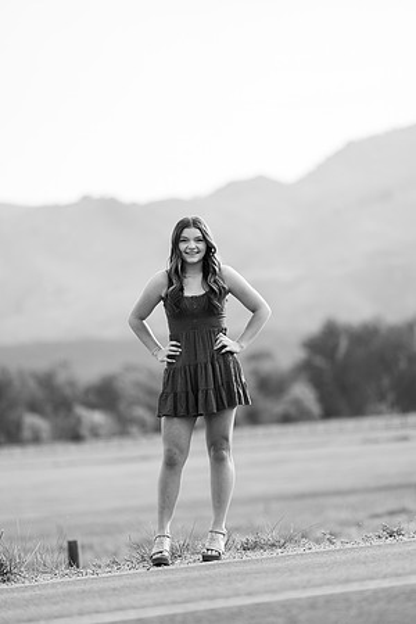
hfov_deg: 7.8
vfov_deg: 11.7
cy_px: 312
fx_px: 3033
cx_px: 208
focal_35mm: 175
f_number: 2.8
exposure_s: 1/200
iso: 50
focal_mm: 175
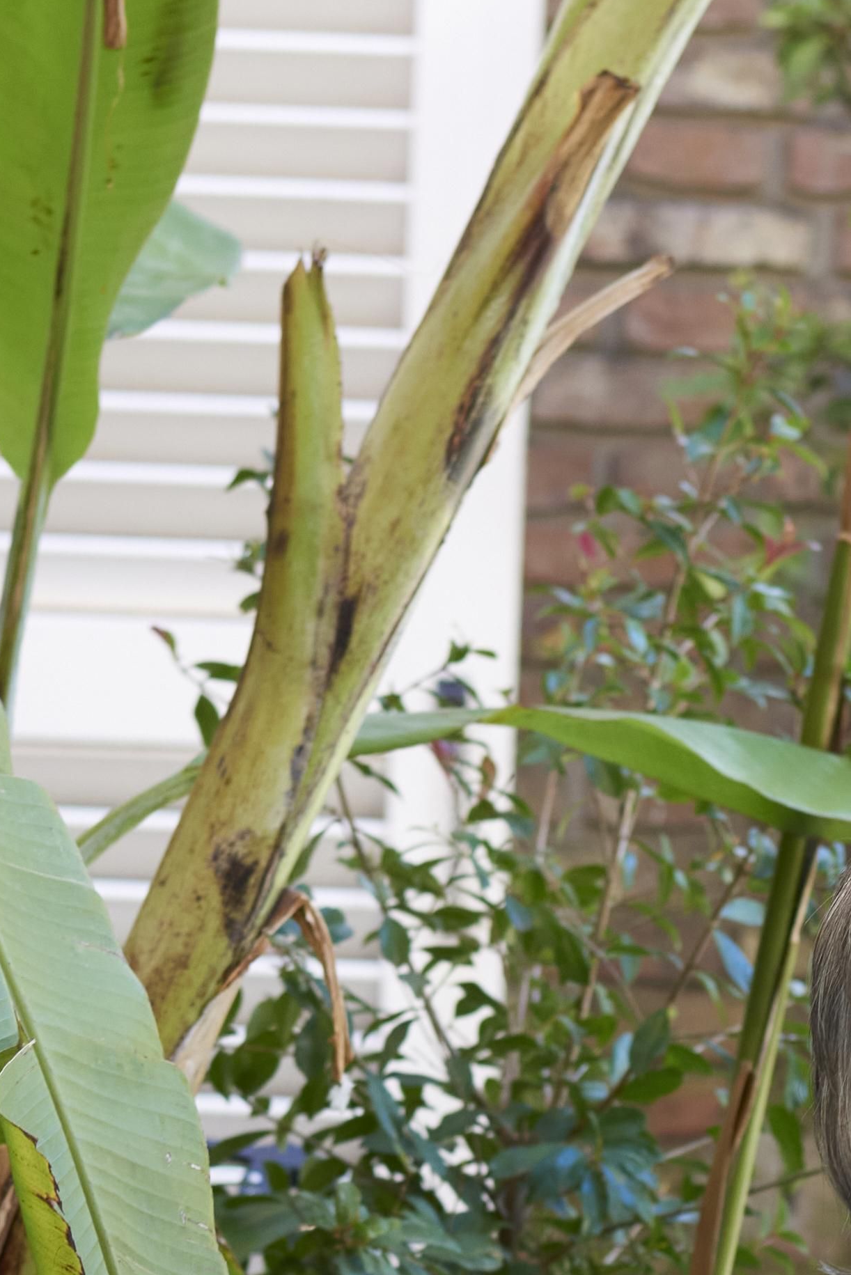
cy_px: 1799
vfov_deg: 10.0
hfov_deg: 6.8
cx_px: 634
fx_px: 7121
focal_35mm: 201
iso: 560
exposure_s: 1/125
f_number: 4
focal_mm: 50
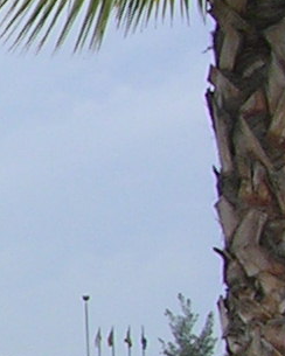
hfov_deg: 5.4
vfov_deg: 7.7
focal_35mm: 249
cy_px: 390
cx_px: -880
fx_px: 2625
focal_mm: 5.8
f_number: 5.6
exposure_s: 1/310
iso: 50
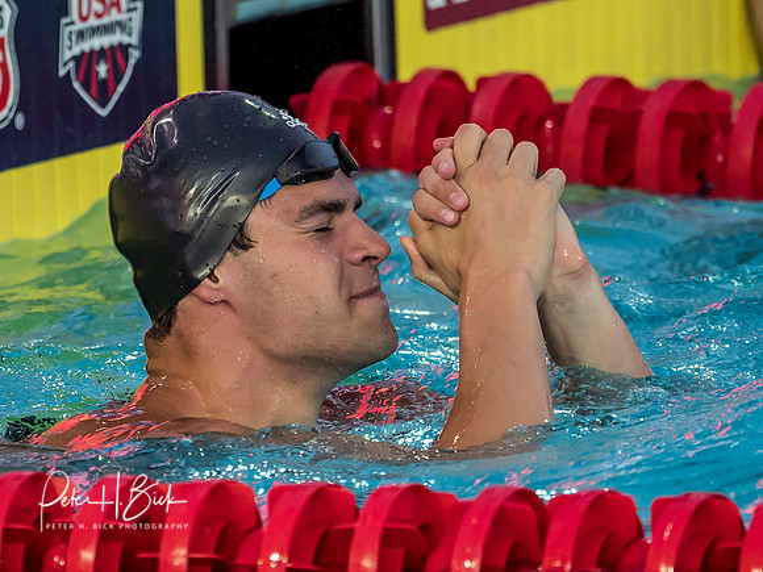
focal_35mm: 922
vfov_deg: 1.6
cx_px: 191
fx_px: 20332
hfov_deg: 2.1
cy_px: 320
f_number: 2.8
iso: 500
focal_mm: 200
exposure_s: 1/1000
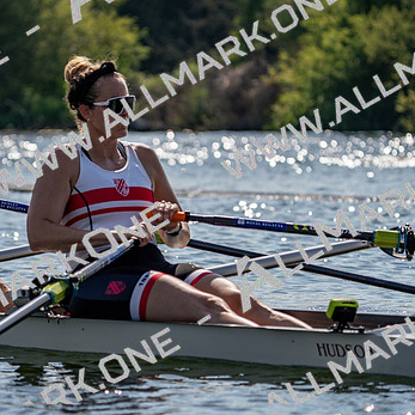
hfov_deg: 6.2
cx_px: 134
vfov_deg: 6.2
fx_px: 3852
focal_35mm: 284
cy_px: 199
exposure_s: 1/1600
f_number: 5.6
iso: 125
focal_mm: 200
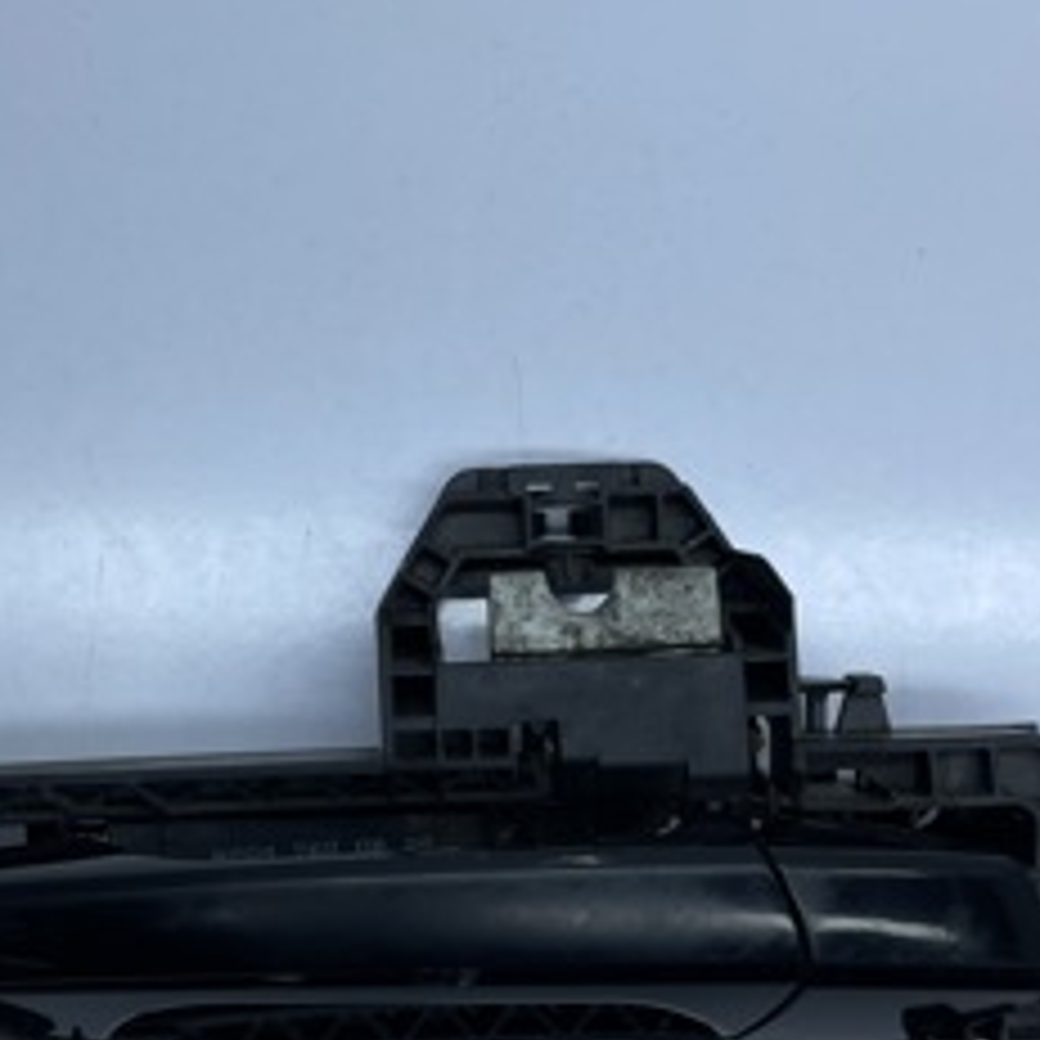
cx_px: 441
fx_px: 1564
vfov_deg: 36.1
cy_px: 752
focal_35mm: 46
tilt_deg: -86.4
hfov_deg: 36.7
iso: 32
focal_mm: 5.1
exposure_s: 1/1575
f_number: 1.6
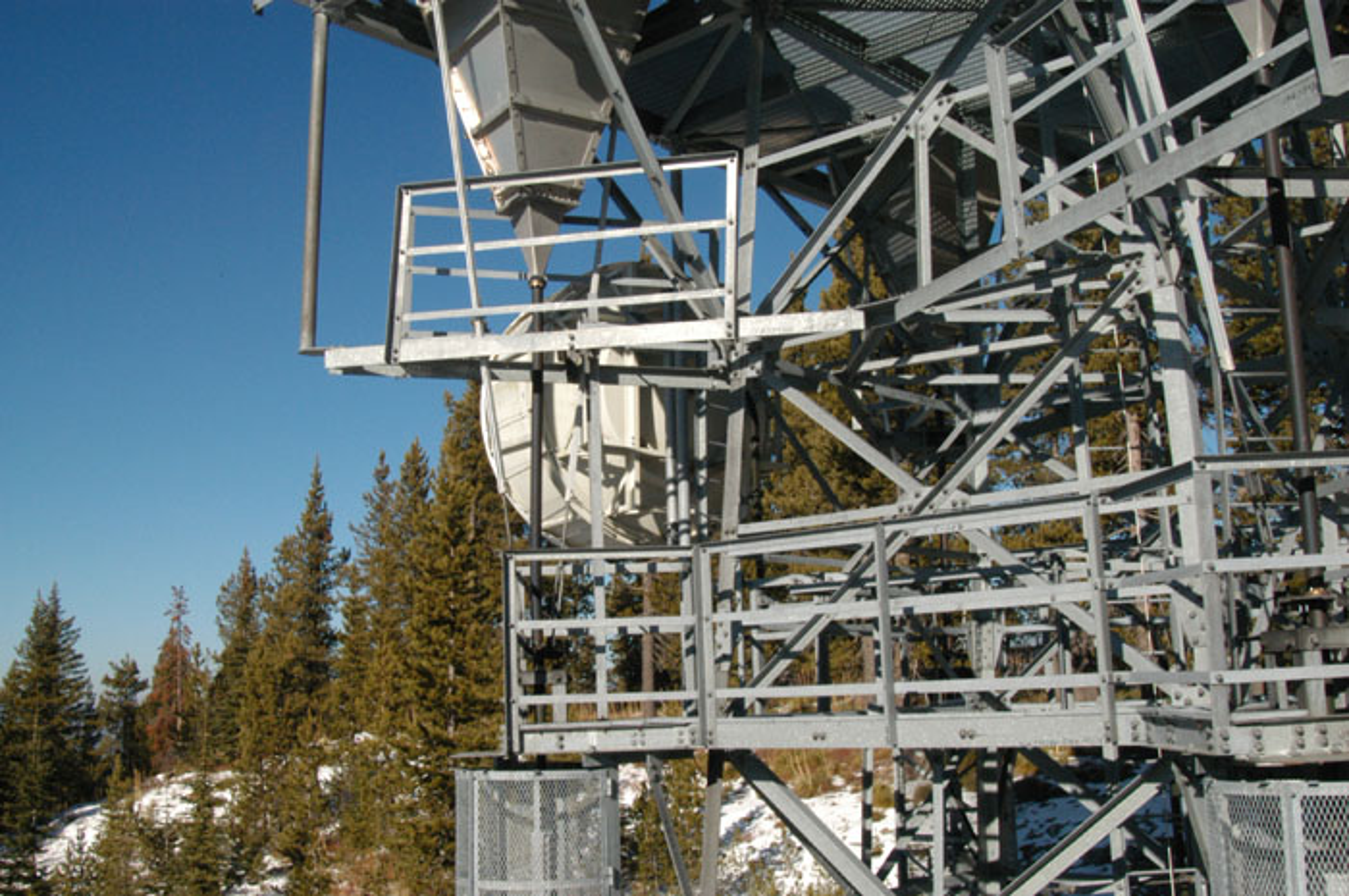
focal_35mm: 36
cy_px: 448
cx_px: 674
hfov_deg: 53.2
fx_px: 1347
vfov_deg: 36.8
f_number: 22
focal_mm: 24
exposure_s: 1/180
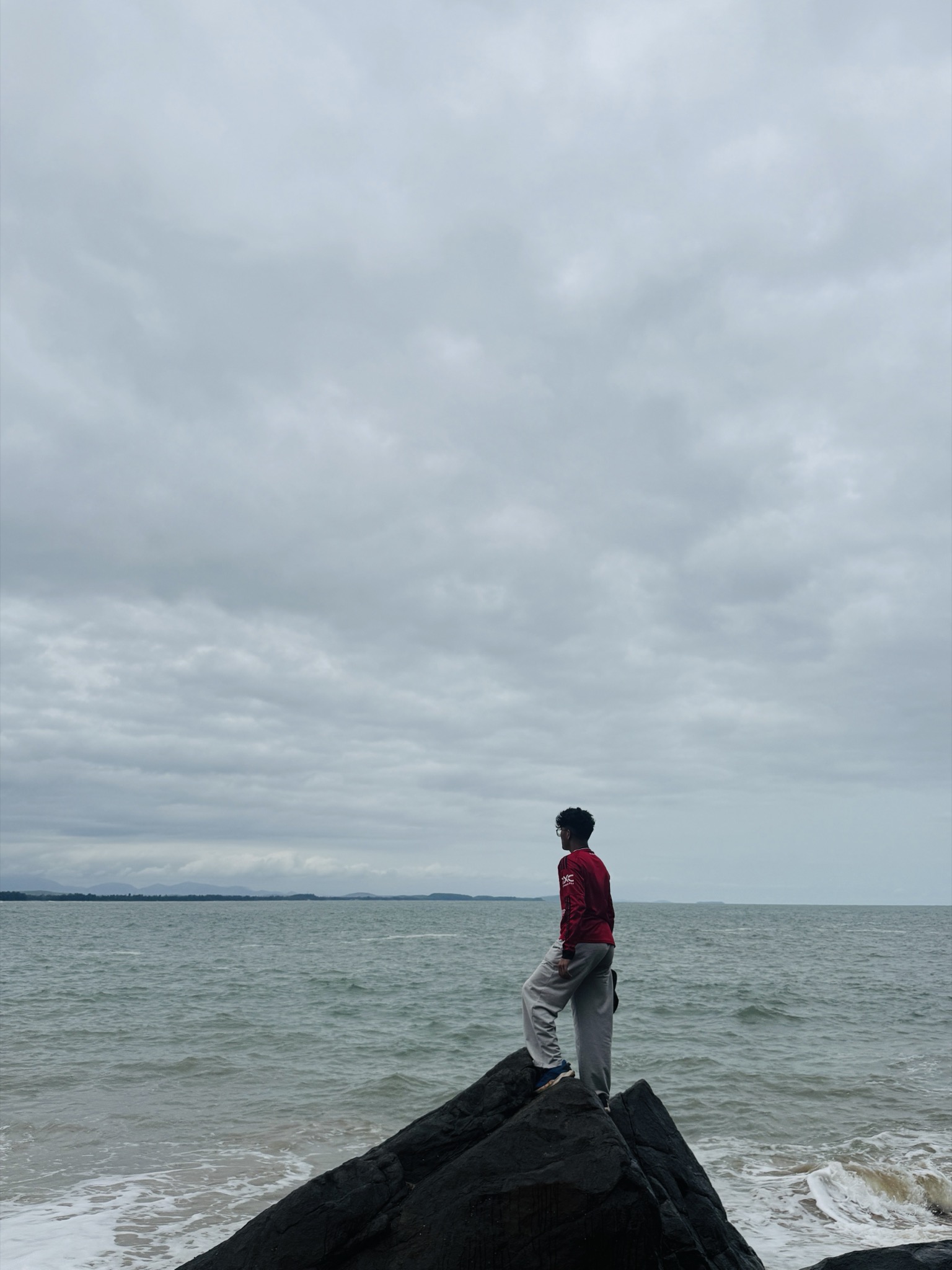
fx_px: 880
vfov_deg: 71.6
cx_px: 476
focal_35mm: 24
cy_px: 635
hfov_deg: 56.8
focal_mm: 6.76
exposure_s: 1/14286
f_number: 1.78
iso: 64
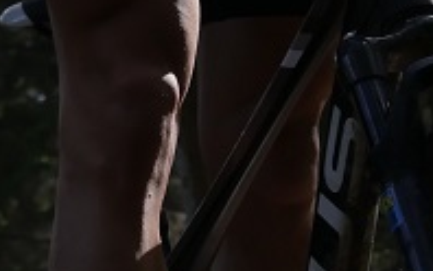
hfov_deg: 7.4
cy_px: 573
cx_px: 184
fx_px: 3330
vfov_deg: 4.6
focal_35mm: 282
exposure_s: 1/125
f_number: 5.4
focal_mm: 33
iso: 640
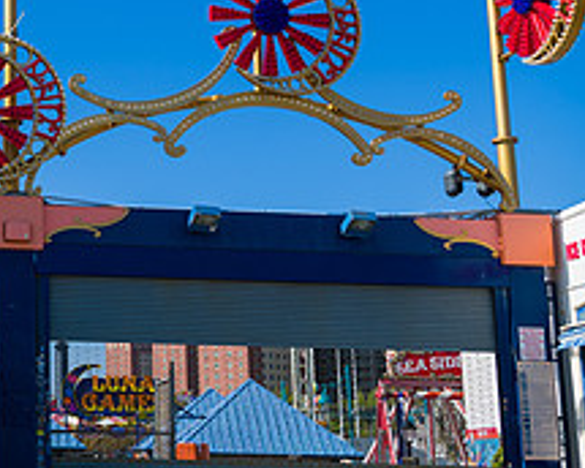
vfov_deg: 18.8
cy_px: 129
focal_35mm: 81
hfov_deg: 21.3
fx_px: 1402
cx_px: -177
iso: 200
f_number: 5
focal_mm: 32
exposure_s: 1/1600
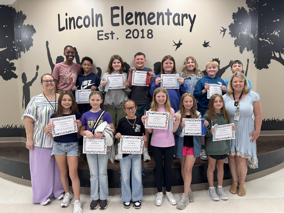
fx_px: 197
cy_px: 106
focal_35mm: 24
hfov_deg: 71.6
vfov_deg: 56.8
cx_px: 142
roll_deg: +1.5
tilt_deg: -5.3
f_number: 1.78
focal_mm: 6.76
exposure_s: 1/120
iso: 160
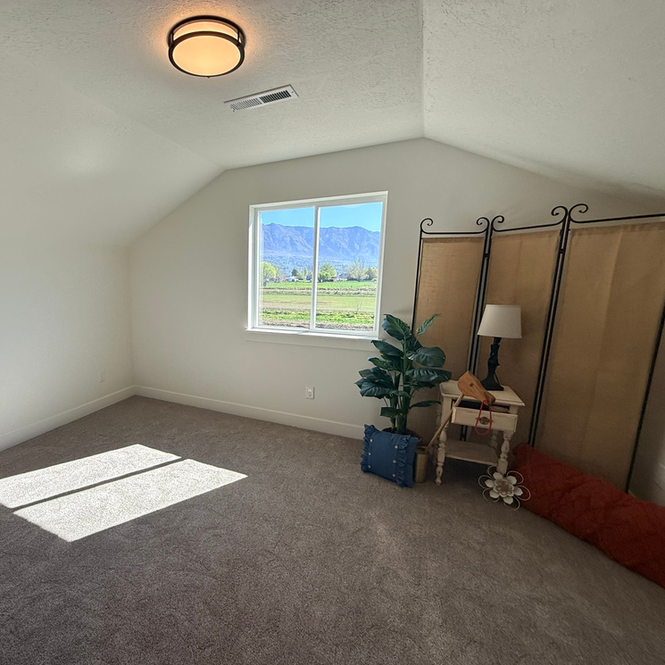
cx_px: 224
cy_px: 341
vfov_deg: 84.0
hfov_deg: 81.3
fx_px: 369
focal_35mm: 17
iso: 50
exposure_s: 1/395
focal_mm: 2.22
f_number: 2.2
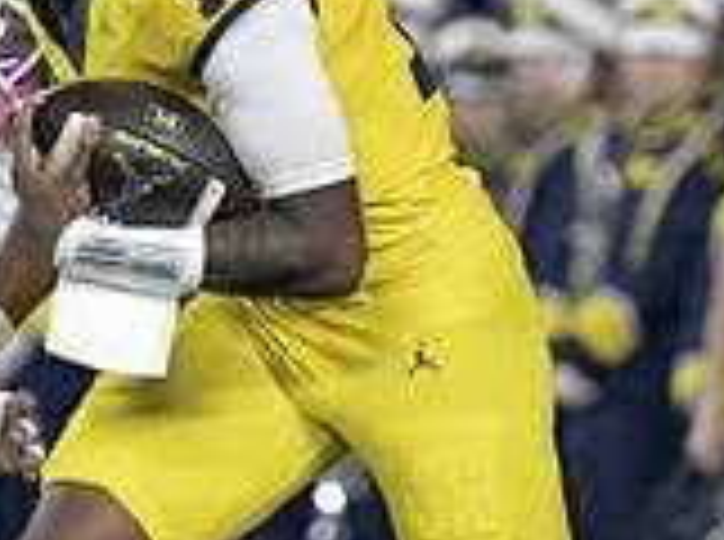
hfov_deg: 2.0
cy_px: 194
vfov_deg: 1.5
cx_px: 211
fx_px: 20639
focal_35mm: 989
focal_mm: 190
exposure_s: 1/1000
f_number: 2.8
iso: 2000
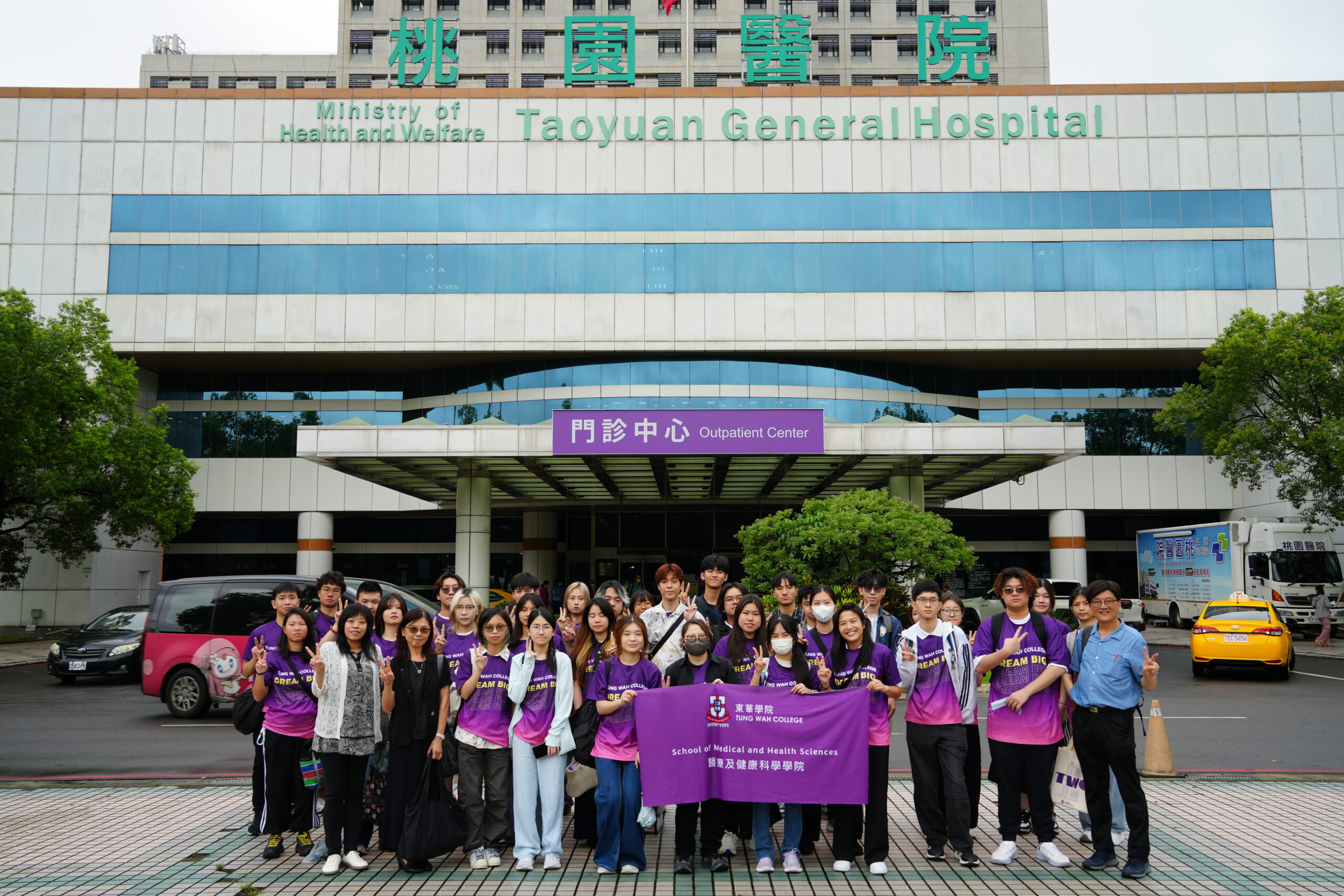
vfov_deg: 41.1
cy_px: 448
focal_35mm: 32
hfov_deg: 58.7
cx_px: 672
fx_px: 1195
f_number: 6.3
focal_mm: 32
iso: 100
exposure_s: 1/100
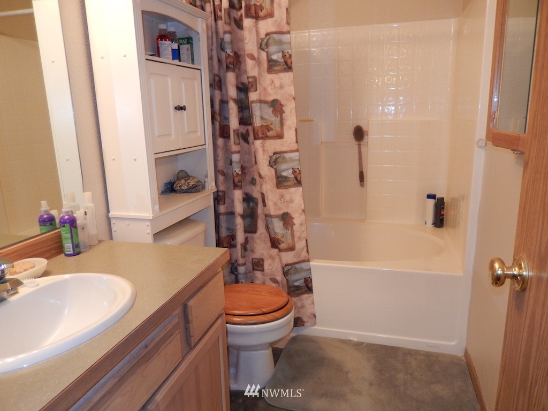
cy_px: 206
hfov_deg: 69.4
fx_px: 396
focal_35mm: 25
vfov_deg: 54.9
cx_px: 274
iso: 200
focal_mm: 4.5
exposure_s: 1/30
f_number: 3.4
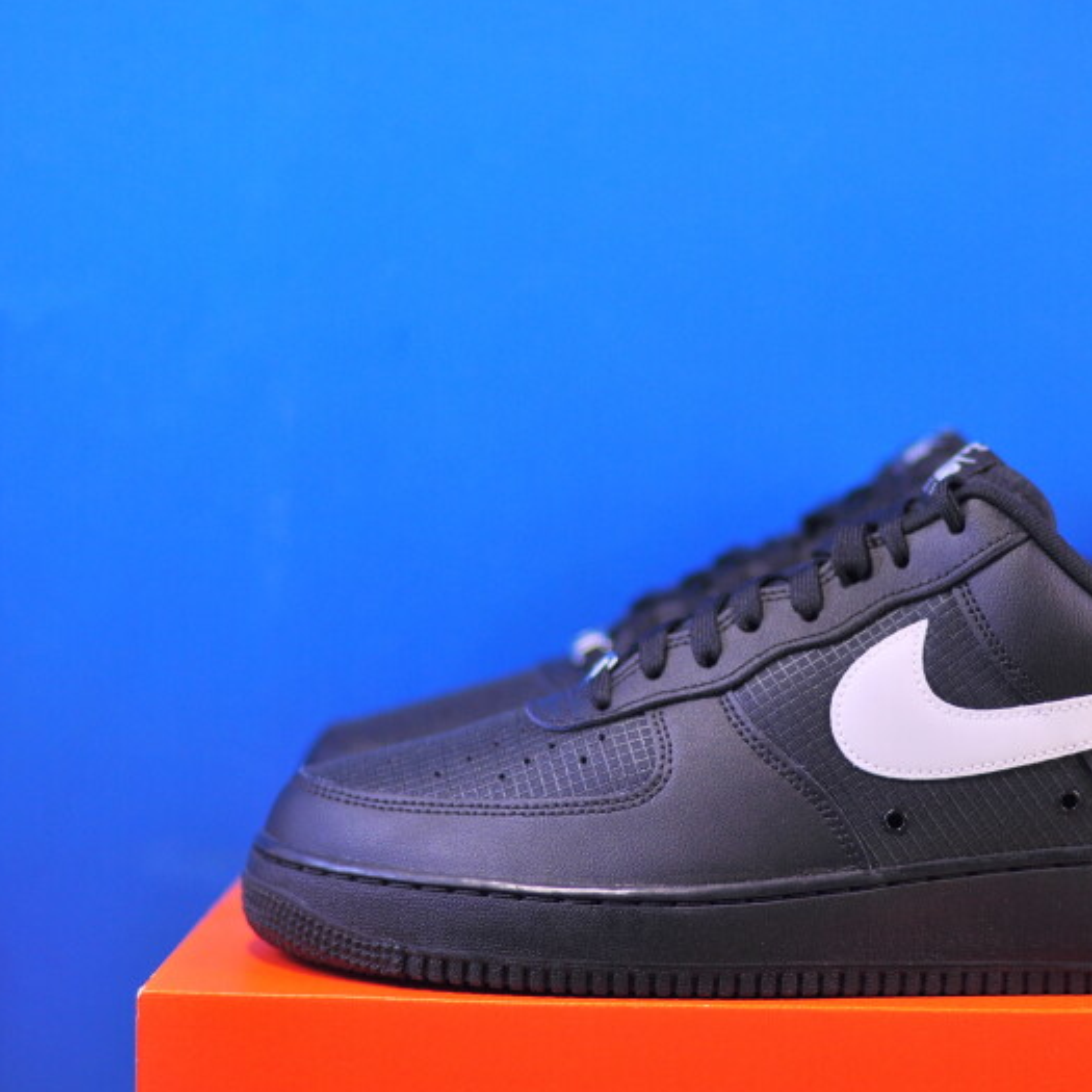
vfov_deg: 17.9
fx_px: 3462
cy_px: 546
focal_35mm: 97
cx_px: 811
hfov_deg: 17.8
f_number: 2
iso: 250
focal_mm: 50
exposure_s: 1/320
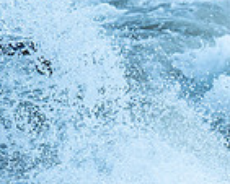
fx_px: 6655
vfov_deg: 1.6
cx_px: -17
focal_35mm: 977
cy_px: 104
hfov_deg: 2.0
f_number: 4
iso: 500
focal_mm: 165
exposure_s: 1/2000
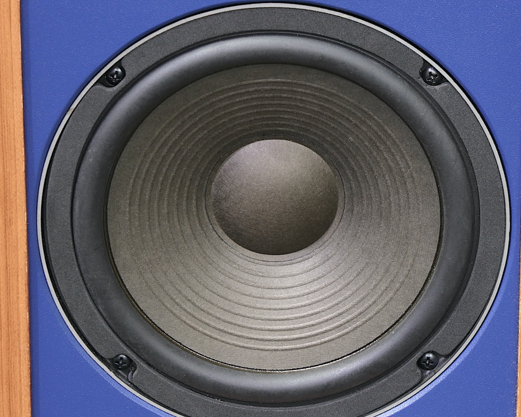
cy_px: 209
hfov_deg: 8.6
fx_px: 3454
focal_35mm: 224
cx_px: 273
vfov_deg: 6.9
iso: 100
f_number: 5.6
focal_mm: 38.4
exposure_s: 1
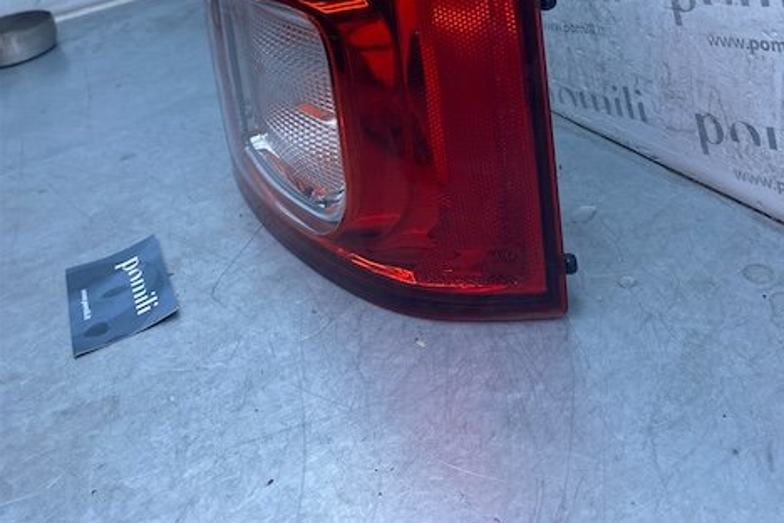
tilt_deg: -16.6
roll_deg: +10.6
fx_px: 806
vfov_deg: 32.8
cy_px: -7
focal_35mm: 37
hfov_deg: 51.9
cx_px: 400
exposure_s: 1/711
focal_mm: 4.25
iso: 32
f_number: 1.8
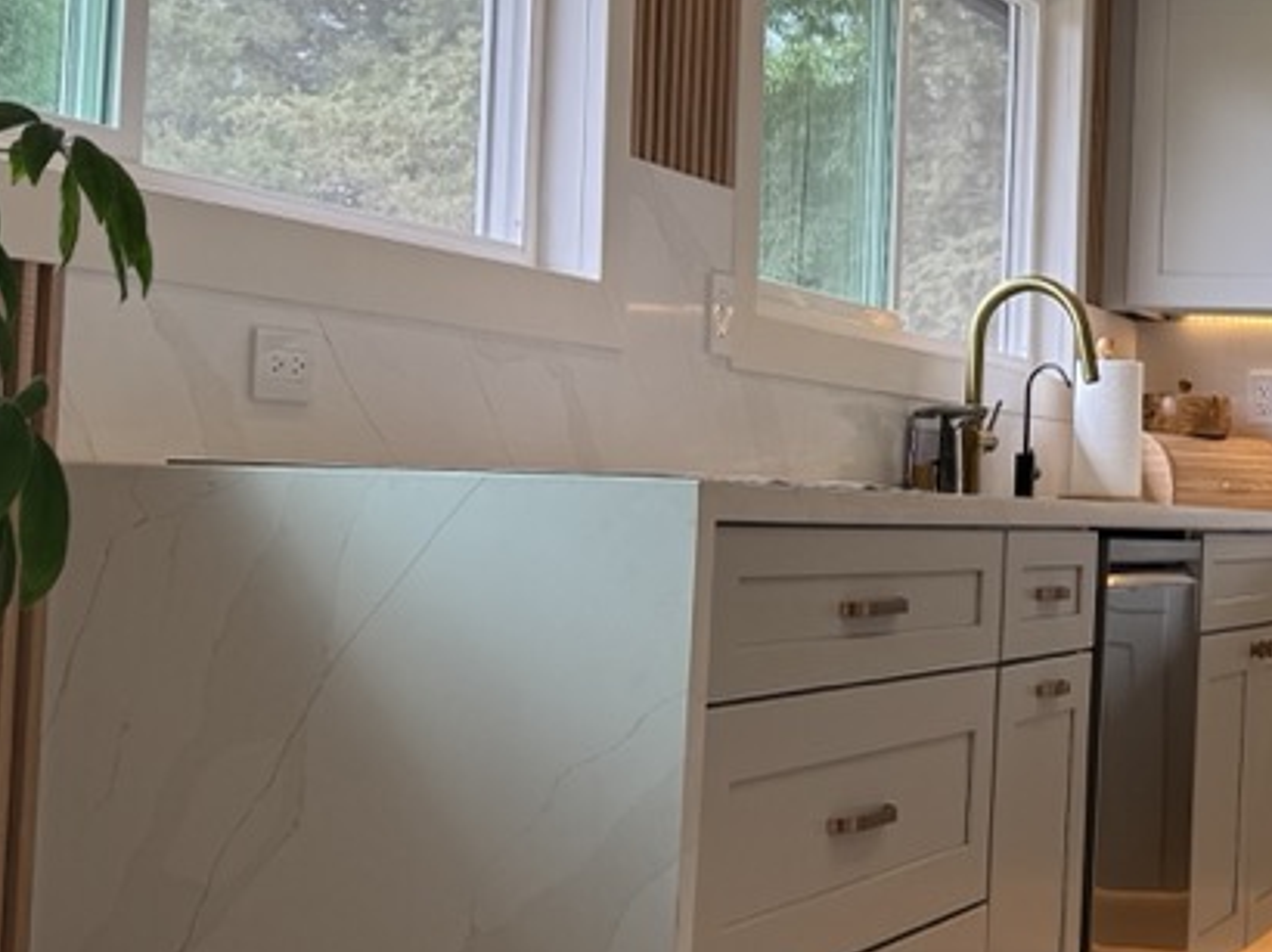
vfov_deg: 19.6
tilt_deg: +3.0
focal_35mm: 75
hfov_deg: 24.0
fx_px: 2754
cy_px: 391
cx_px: 1474
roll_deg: -1.1
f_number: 1.78
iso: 64
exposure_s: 1/121
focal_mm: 6.76
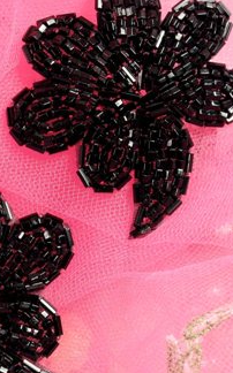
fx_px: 967
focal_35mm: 95
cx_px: 40
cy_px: 193
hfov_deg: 13.7
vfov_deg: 21.9
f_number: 5.5
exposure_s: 1/60
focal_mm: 10.4
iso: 120
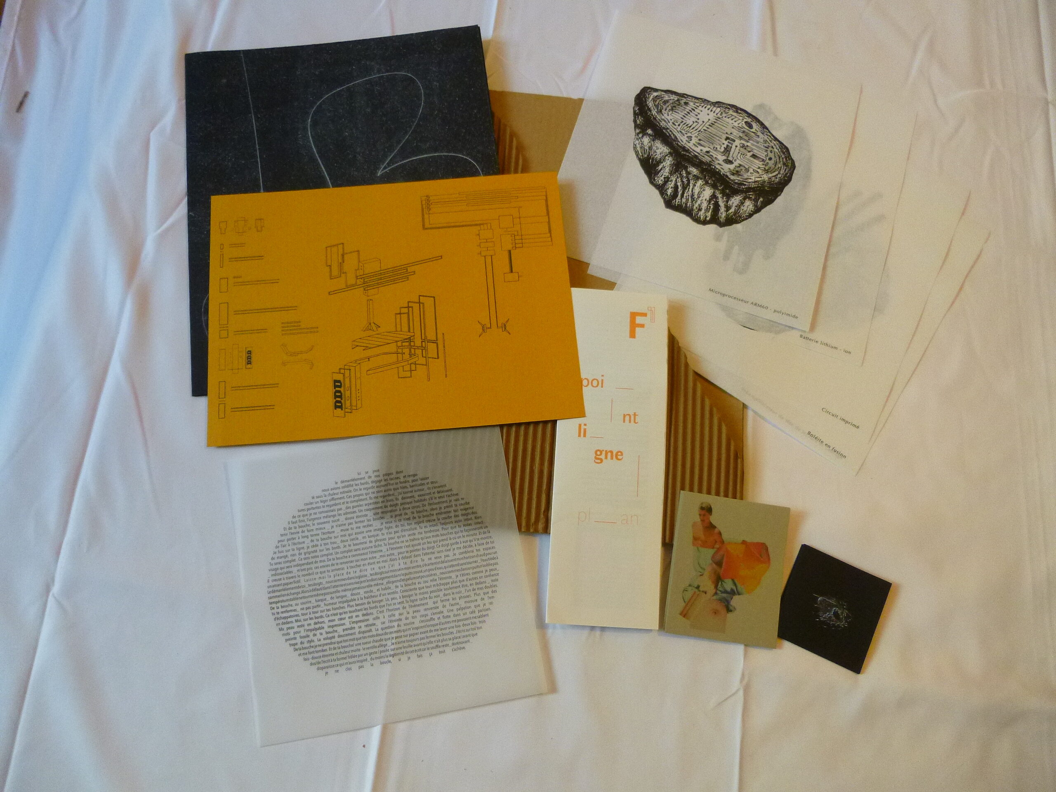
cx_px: 528
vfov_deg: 54.9
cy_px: 396
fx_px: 763
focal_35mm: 25
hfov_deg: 69.4
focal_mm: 4.5
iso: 320
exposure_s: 1/60
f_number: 3.1
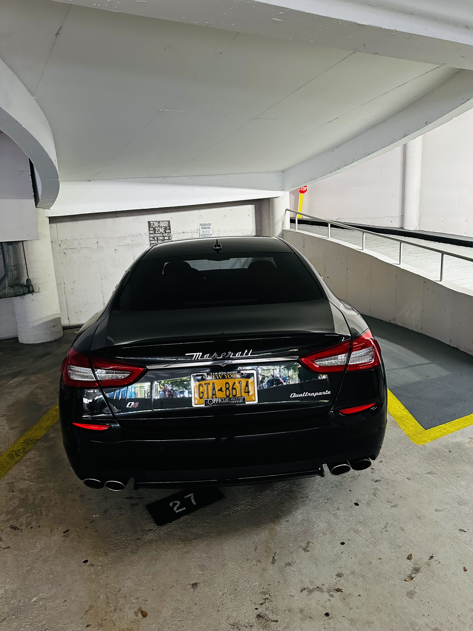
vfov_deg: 71.6
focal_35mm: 24
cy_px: 316
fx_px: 437
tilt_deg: -11.0
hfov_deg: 56.8
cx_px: 236
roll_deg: +1.9
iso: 500
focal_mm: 6.86
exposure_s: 1/60
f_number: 1.78
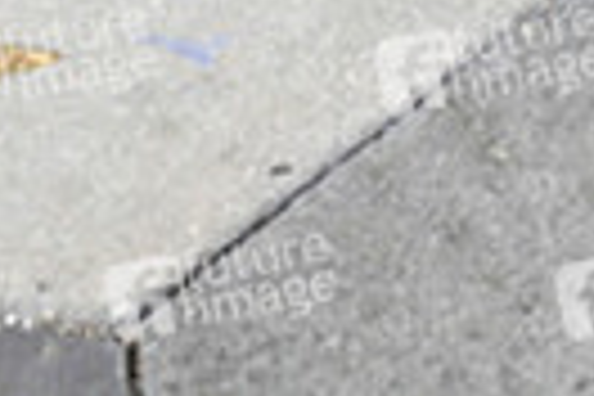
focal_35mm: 318
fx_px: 5247
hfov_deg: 6.5
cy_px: -274
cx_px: 99
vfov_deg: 4.3
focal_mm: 62
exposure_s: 1/640
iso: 1000
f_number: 6.3
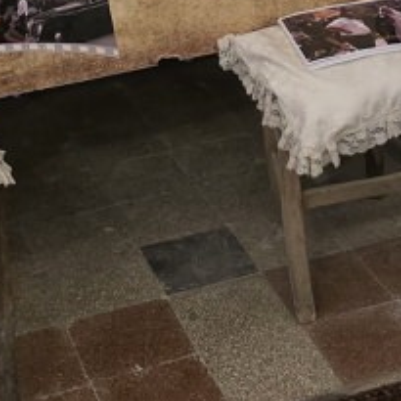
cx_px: 260
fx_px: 1298
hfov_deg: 17.5
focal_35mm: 99
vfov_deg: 16.3
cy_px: -172
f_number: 1.7
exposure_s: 1/100
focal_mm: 6.3
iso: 800
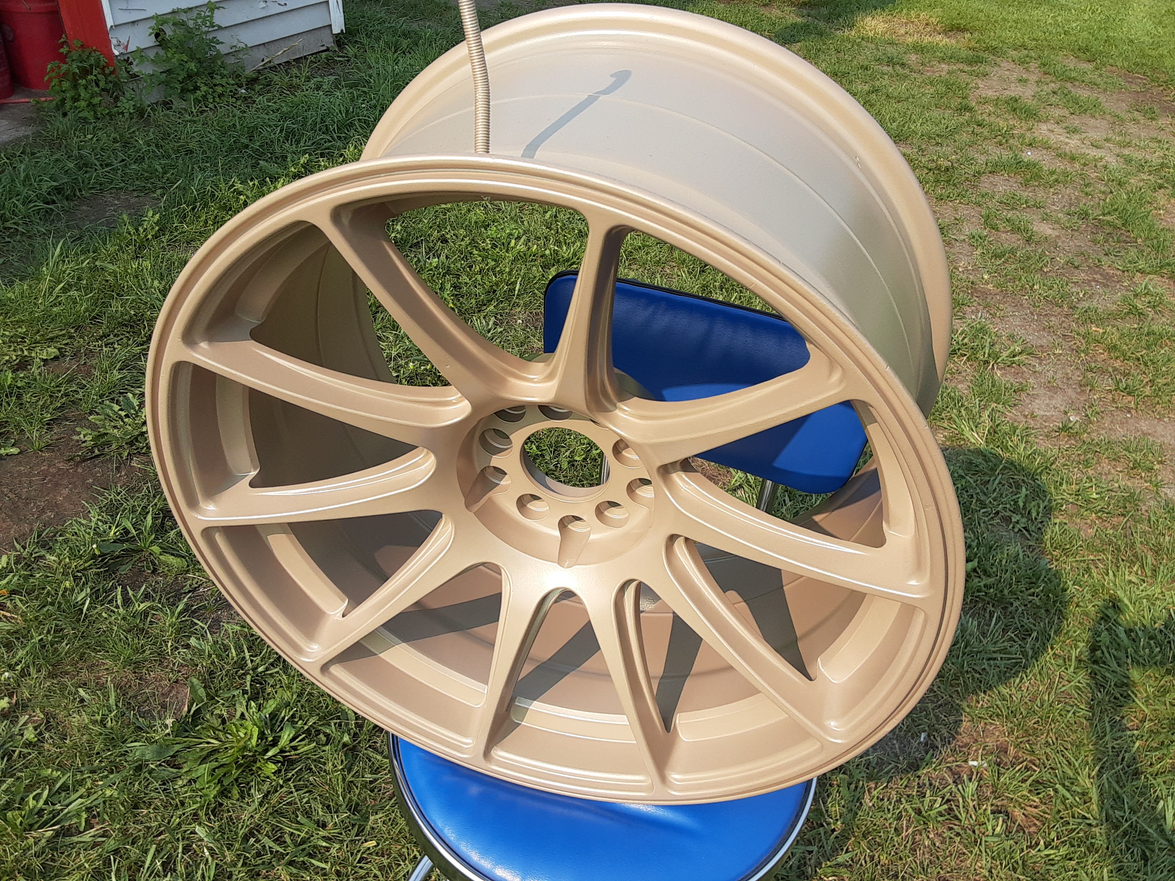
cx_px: 588
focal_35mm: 27
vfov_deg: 51.4
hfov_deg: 65.3
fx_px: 916
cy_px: 440
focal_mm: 2.91
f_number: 1.9
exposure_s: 1/1054
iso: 40
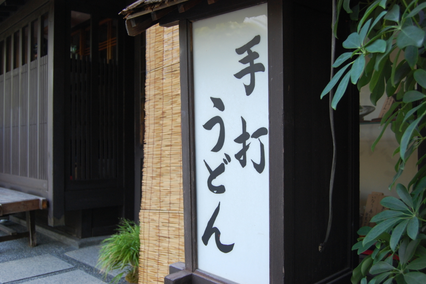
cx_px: 213
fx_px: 426
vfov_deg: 36.8
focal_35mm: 36
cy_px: 142
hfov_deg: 53.2
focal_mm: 24
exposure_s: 1/125
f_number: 5.6
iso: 360
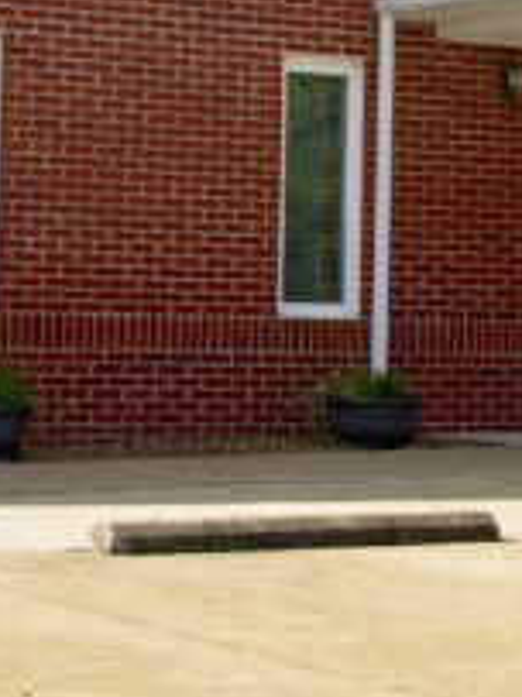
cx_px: 148
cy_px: -22
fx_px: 2637
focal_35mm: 131
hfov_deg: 11.3
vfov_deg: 14.8
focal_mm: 24
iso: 100
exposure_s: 1/250
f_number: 8
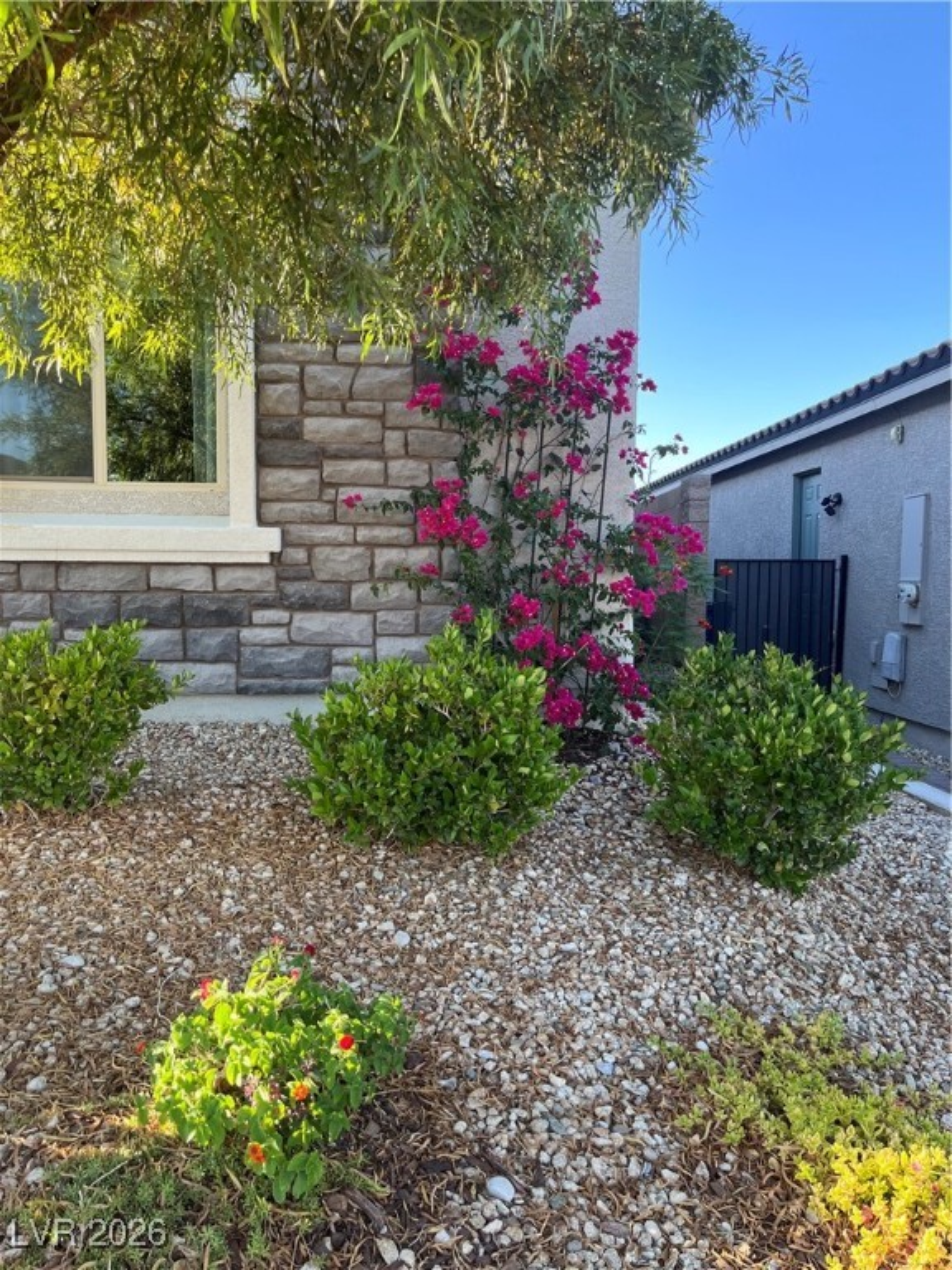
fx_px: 953
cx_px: 476
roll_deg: -1.2
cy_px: 635
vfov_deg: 67.3
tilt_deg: -3.3
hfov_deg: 53.1
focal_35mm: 26
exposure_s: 1/236
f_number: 1.6
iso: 50
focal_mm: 5.1
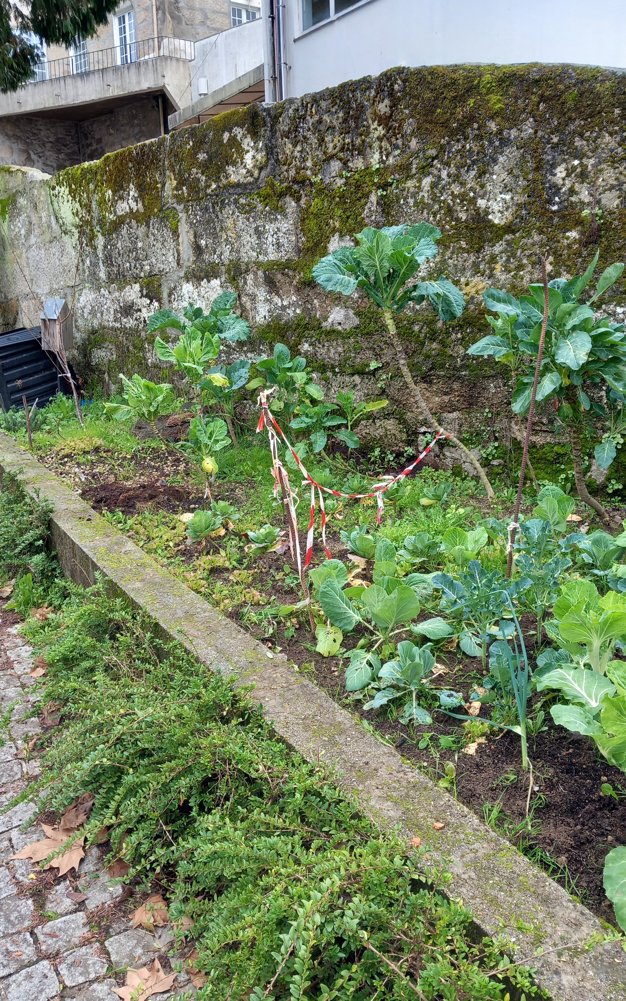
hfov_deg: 43.1
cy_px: 497
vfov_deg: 64.6
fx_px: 792
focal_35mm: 29
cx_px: 330
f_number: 1.8
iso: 40
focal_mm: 4
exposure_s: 1/100
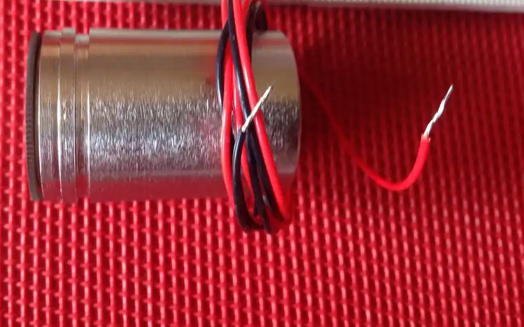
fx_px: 642
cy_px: 91
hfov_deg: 44.2
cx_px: 217
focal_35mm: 45
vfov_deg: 28.3
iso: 125
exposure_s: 1/15
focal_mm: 4.28
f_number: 2.4
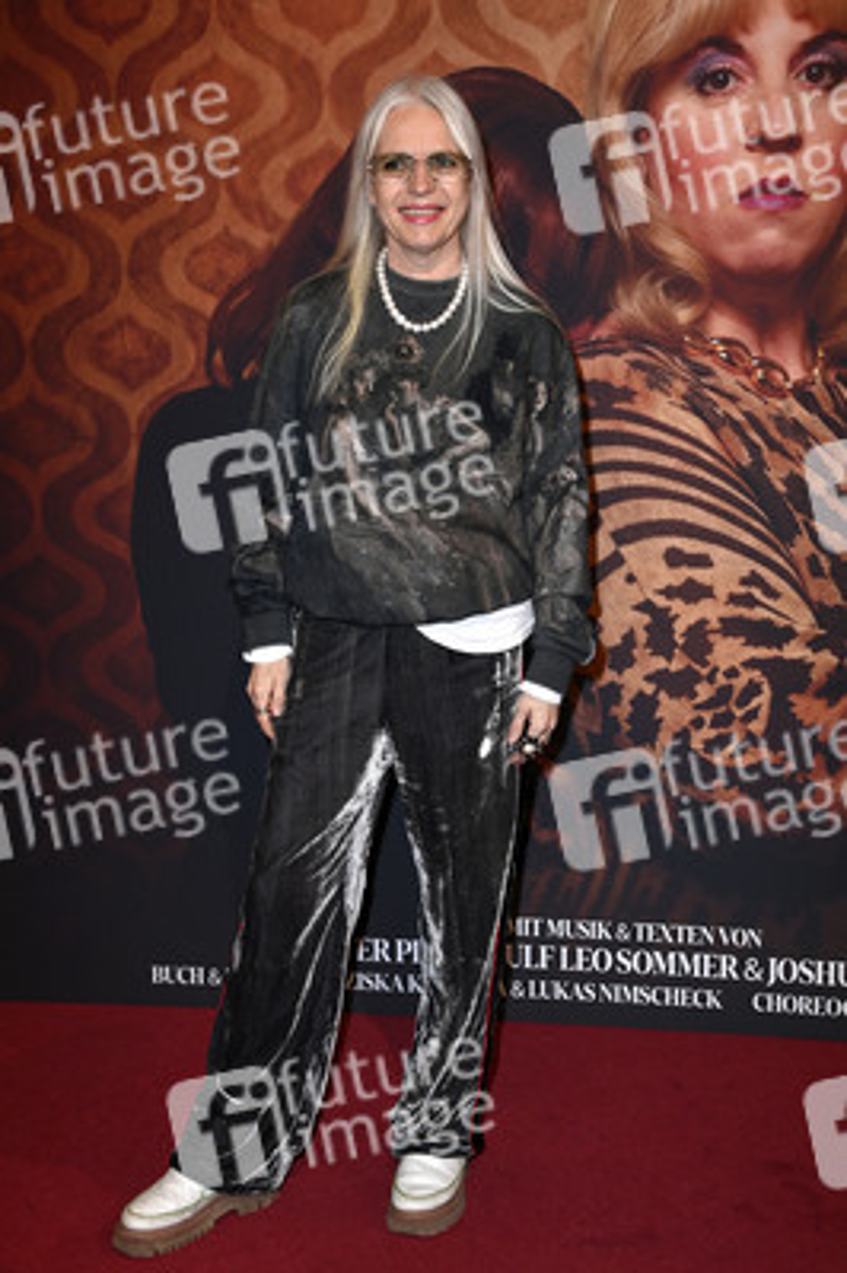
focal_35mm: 48
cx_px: 424
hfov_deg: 28.0
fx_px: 1697
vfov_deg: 41.1
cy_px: 636
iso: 1250
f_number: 5.6
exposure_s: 1/250
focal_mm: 48
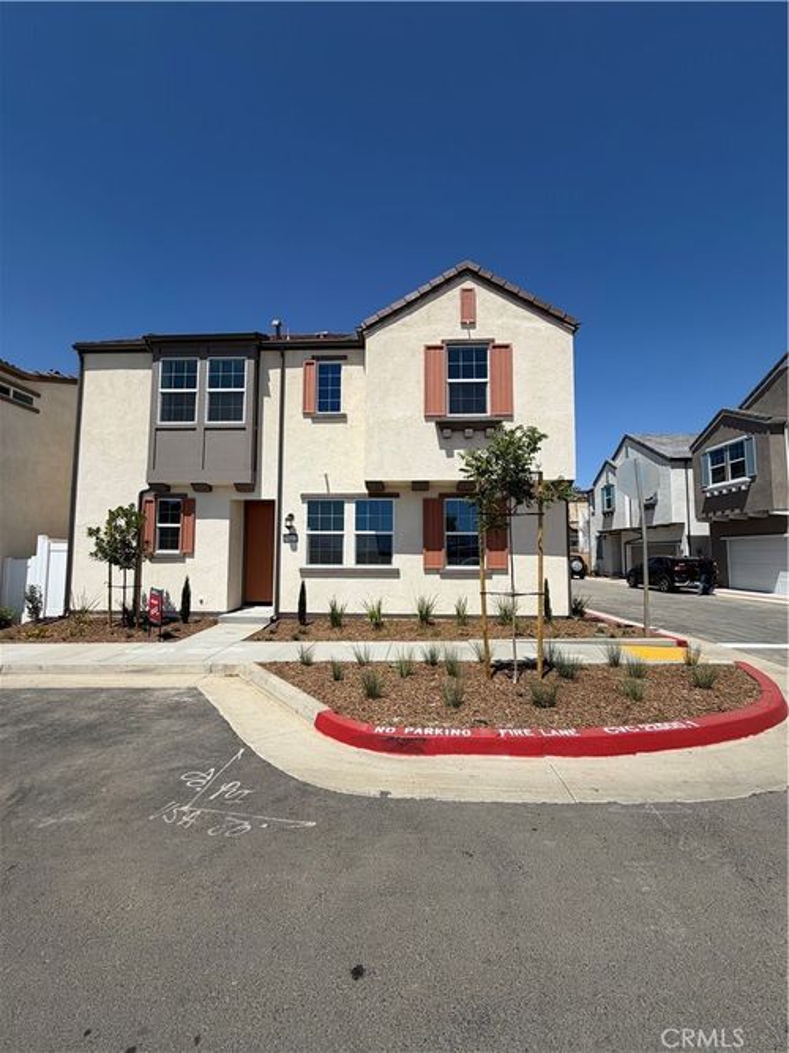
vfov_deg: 102.1
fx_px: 426
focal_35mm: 14
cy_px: 526
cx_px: 394
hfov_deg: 85.7
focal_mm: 2.22
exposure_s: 1/1259
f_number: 2.2
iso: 20
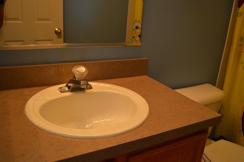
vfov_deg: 43.5
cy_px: 81
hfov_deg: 62.0
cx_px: 122
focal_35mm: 30
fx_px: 203
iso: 640
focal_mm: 20
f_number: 3.5
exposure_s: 1/60
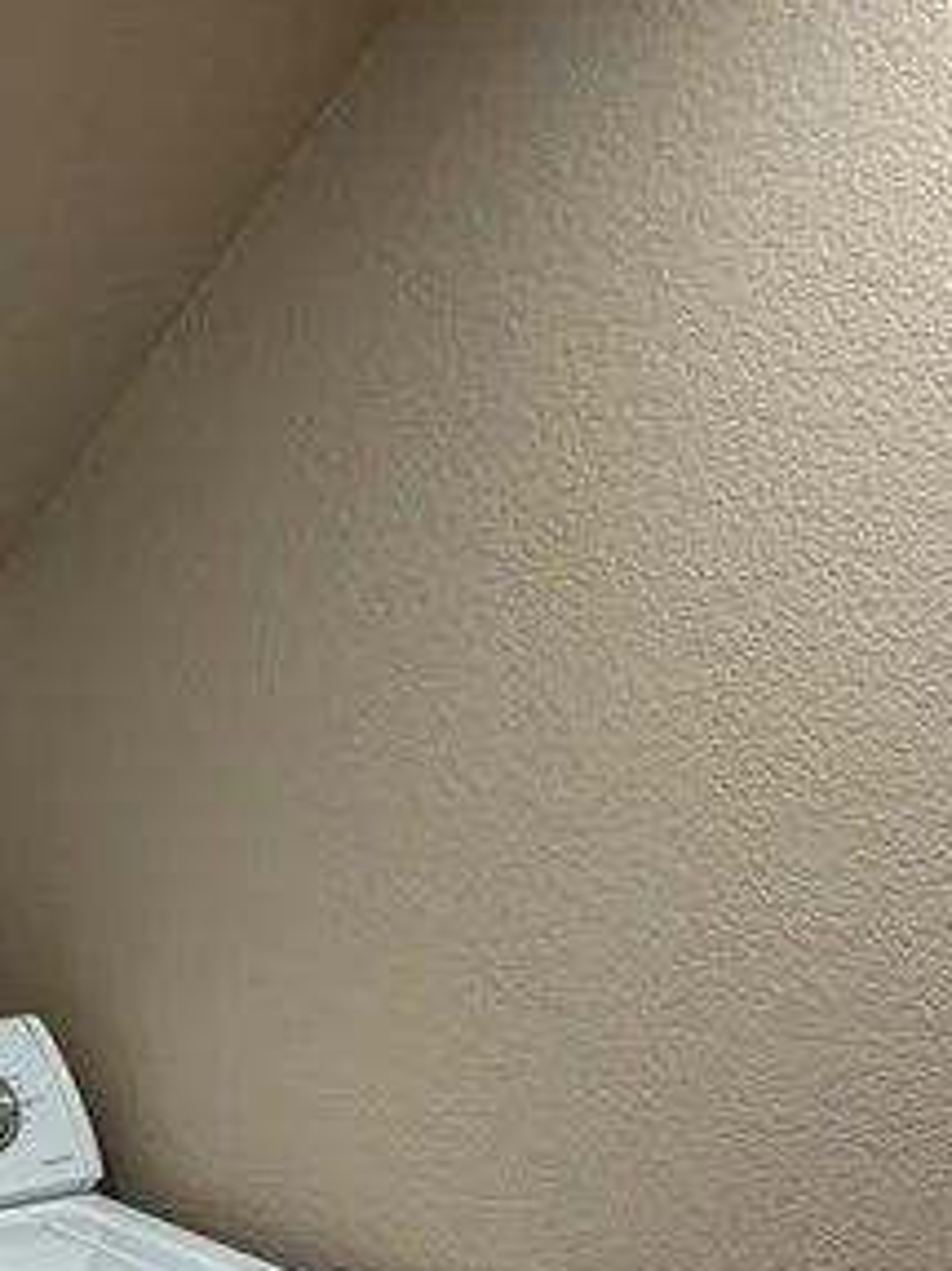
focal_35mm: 50
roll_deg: +2.5
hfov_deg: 24.5
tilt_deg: -13.5
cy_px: 1014
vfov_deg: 36.9
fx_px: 1835
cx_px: -354
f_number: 2.2
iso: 160
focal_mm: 2.22
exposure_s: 1/120
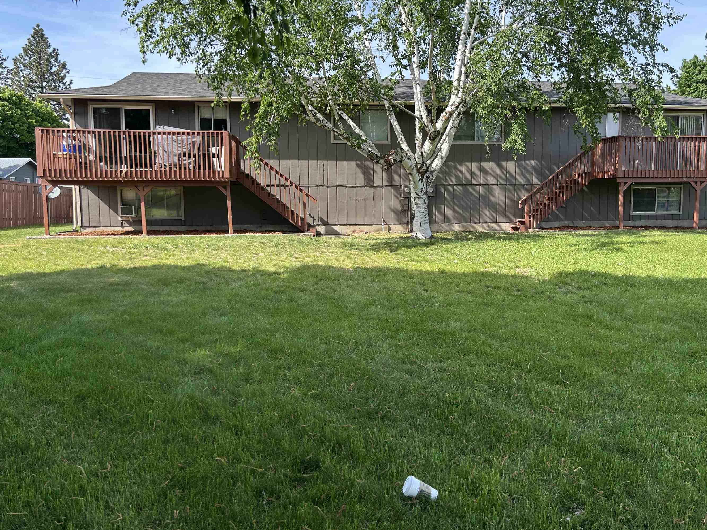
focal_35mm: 30
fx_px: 613
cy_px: 231
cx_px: 395
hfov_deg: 59.8
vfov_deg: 46.7
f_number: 1.5
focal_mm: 5.7
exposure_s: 1/1159
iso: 50
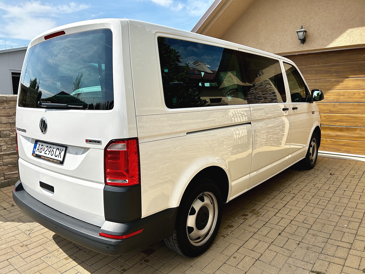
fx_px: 274
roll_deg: -0.2
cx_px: 182
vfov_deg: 53.1
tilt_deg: -8.2
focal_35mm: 26
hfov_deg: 67.3
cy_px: 137
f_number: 1.5
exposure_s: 1/3704
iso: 50
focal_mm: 5.7
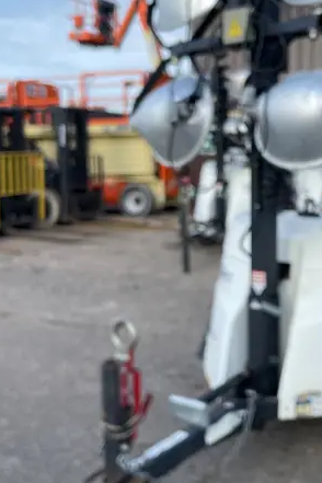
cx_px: 255
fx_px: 604
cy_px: 260
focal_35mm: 45
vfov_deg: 43.6
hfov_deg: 29.2
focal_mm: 4.2
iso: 32
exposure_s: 1/1125
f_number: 1.6
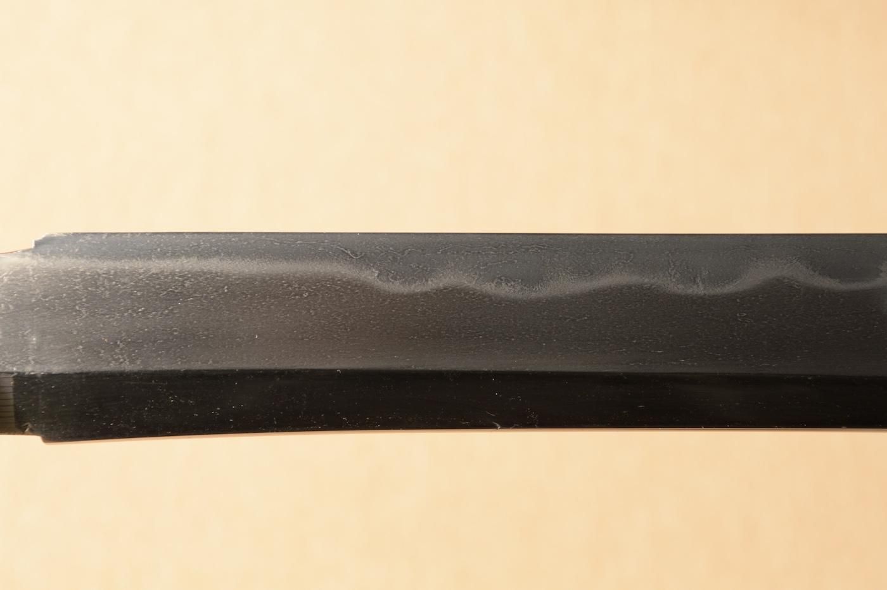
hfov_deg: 15.2
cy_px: 295
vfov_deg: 10.1
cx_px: 444
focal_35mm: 135
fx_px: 3323
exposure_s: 1/2
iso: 400
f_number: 11
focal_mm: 90
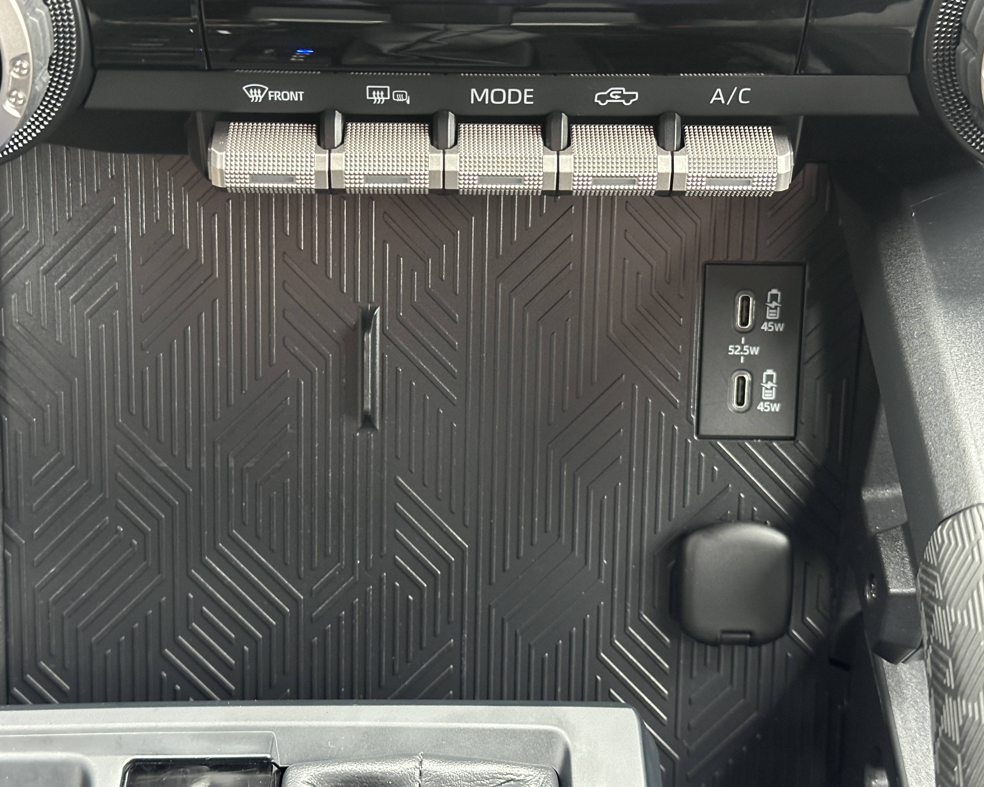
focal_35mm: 51
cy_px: 391
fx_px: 1485
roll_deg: +2.8
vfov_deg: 29.7
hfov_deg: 36.7
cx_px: 474
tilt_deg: -43.0
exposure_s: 1/30
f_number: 1.78
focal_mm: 6.86
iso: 640
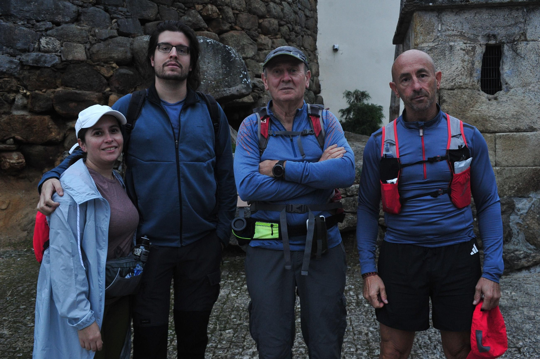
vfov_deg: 36.8
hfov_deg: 53.2
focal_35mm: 36
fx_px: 540
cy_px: 180
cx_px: 270
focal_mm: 36
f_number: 5.6
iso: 2500
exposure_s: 1/80
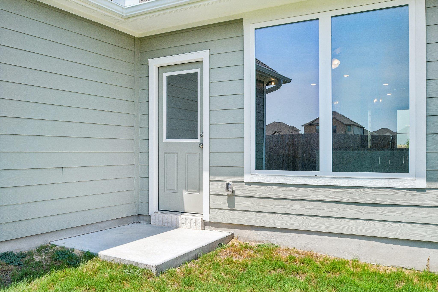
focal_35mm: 31
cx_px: 219
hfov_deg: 60.3
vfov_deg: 42.3
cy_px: 146
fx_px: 377
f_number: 8
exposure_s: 1/640
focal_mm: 21
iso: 400
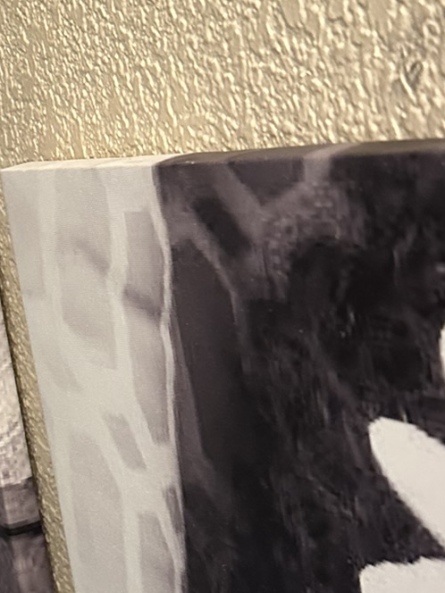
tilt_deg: -13.2
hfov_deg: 19.4
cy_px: 339
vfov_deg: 26.3
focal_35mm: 74
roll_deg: +9.8
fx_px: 1268
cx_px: 21
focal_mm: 6.86
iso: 800
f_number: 1.78
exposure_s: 1/60
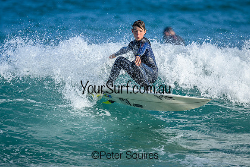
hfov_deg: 2.3
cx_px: 113
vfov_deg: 1.6
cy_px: 85
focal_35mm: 880
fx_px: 6111
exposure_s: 1/2000
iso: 360
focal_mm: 800
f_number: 6.3
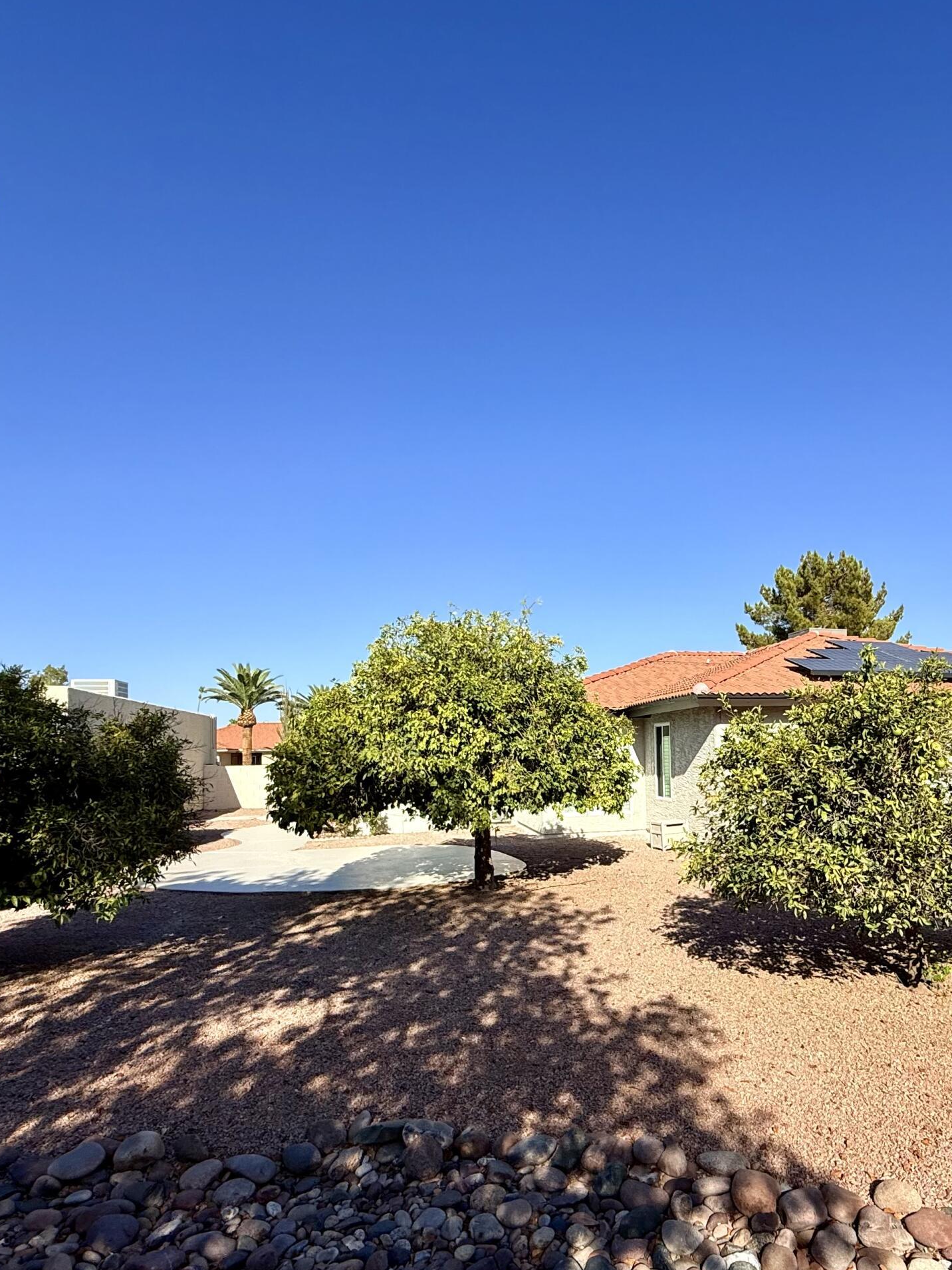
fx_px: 807
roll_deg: +0.1
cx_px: 630
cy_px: 703
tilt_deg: +4.4
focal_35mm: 22
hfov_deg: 59.7
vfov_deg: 76.1
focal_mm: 2.22
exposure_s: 1/2320
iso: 50
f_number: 2.2
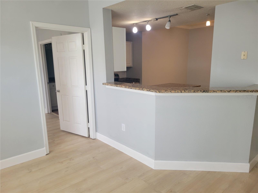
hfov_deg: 67.3
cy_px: 96
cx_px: 129
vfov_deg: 53.1
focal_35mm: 26
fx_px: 194
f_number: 1.8
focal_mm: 5.4
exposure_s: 1/120
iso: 200
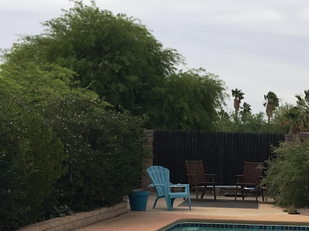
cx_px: 283
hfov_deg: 21.7
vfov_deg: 16.2
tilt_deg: -8.3
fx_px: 785
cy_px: 262
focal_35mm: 88
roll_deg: -2.5
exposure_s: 1/1876
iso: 25
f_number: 2.2
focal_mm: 4.15
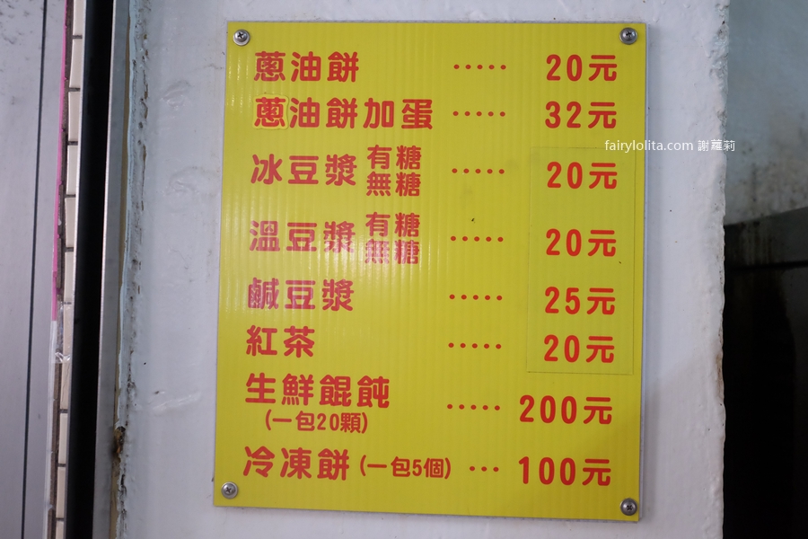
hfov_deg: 54.4
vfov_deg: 37.9
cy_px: 270
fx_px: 785
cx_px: 404
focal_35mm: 35
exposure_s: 1/320
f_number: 3.6
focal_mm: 23
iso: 4000
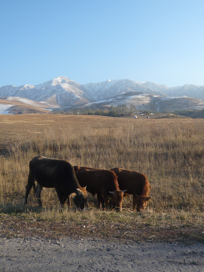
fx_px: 220
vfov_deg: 63.4
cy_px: 136
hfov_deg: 49.7
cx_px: 102
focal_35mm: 28
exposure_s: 1/500
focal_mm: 4.6
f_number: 2.8
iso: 100
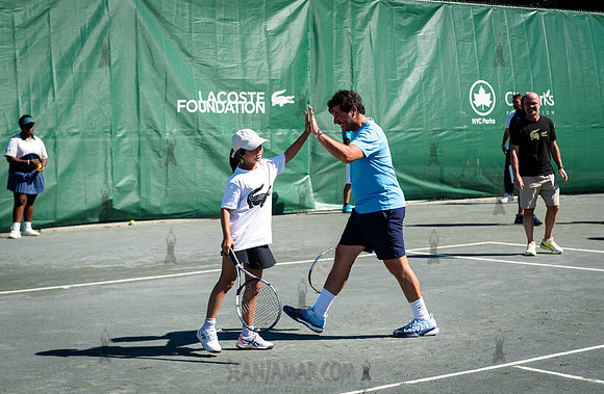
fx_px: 1247
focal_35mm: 75
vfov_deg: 18.0
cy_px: 153
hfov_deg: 27.2
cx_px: 362
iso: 200
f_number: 4
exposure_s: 1/1600
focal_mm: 62
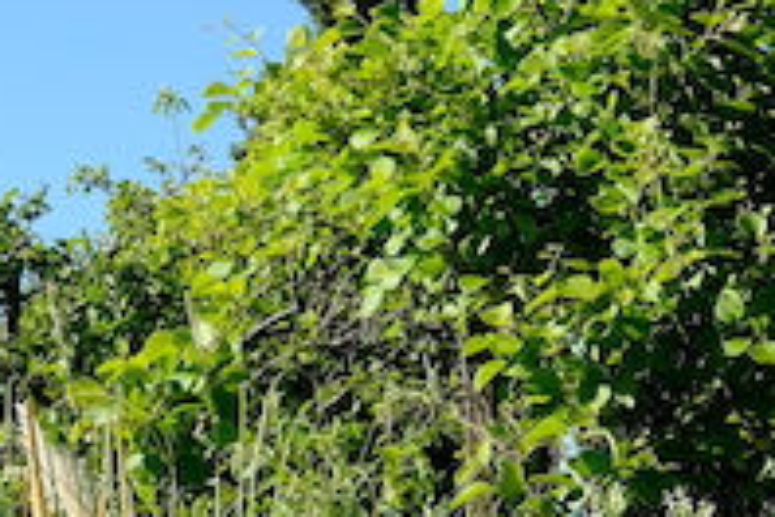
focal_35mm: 153
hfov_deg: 13.4
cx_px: 333
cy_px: 396
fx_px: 3293
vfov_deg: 9.0
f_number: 6.4
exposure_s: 1/1500
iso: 800
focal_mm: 24
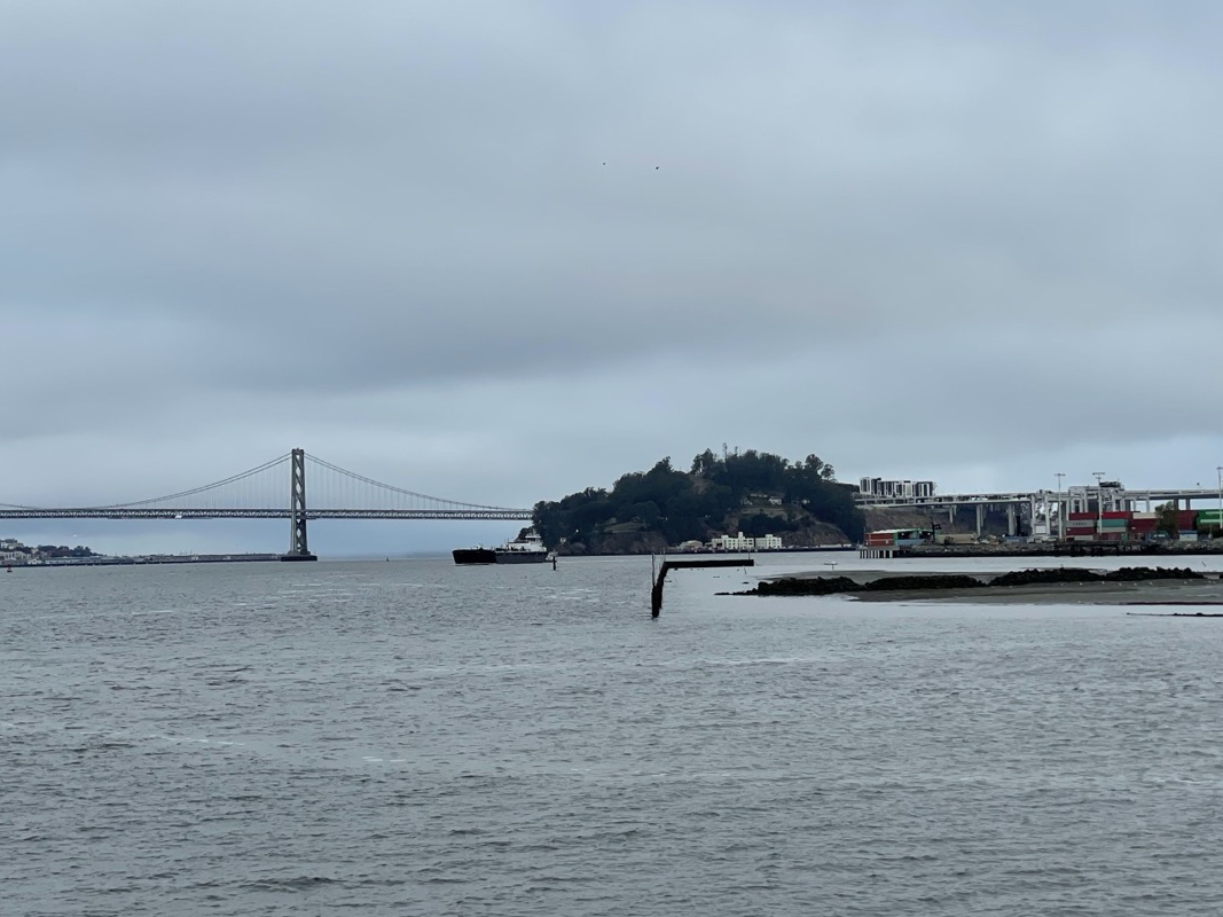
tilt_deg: +4.0
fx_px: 2755
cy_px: 366
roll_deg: +0.9
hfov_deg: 25.0
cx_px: 657
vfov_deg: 18.9
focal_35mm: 78
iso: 25
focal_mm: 6
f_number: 2
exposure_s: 1/922
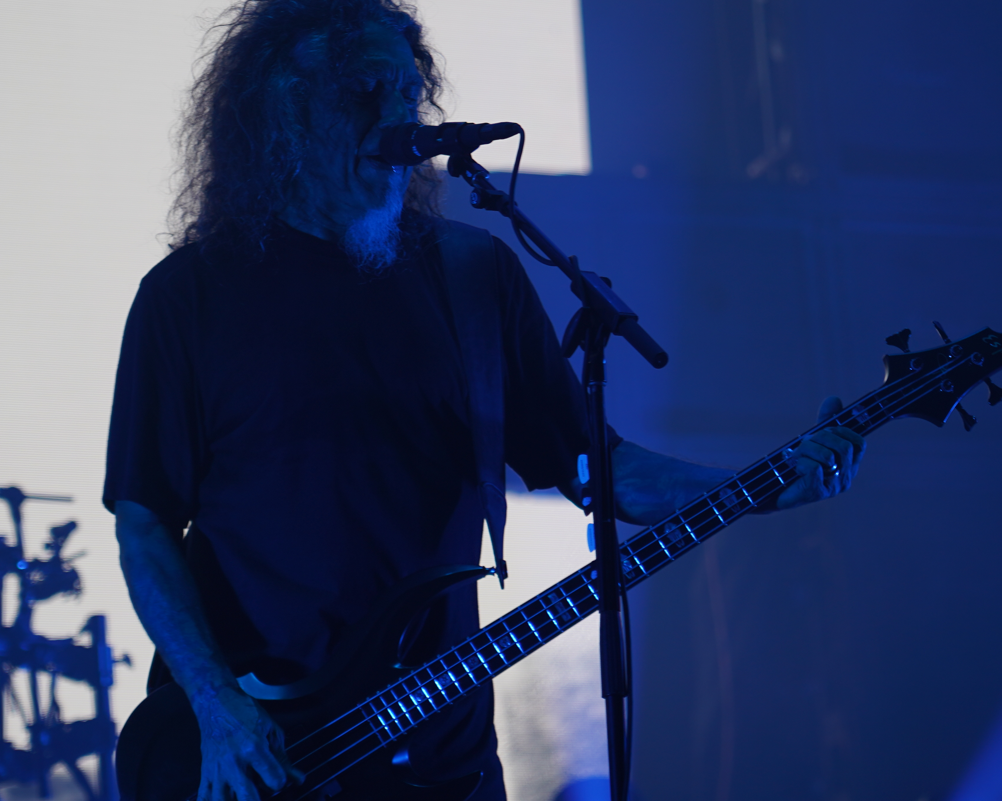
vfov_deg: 8.9
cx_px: 532
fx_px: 5130
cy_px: 355
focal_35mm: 173
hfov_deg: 11.2
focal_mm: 105
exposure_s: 1/125
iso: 160
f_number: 4
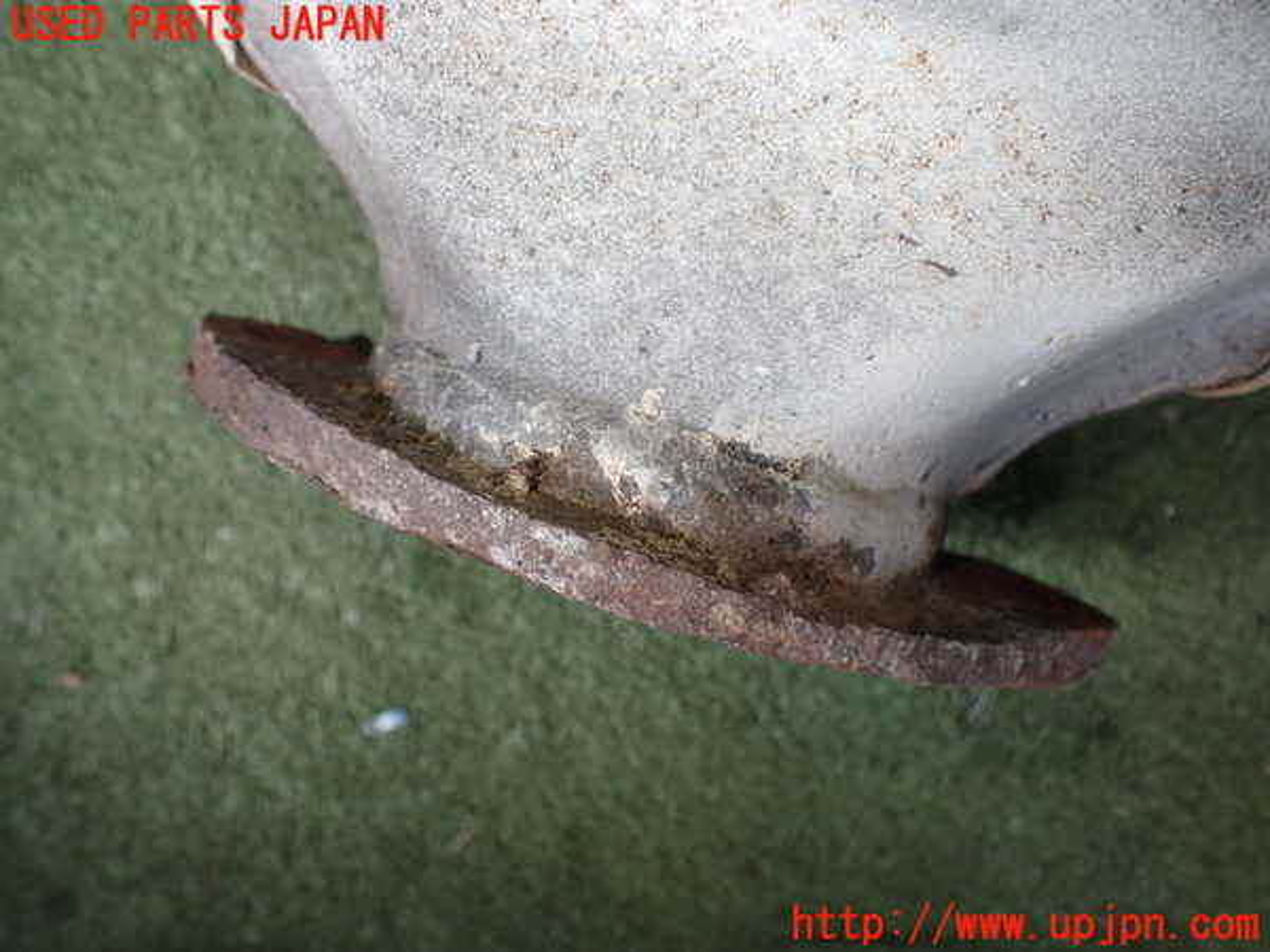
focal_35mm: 30
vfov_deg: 46.8
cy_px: 476
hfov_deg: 60.0
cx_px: 635
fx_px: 1101
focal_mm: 5.4
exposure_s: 1/125
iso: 160
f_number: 2.3
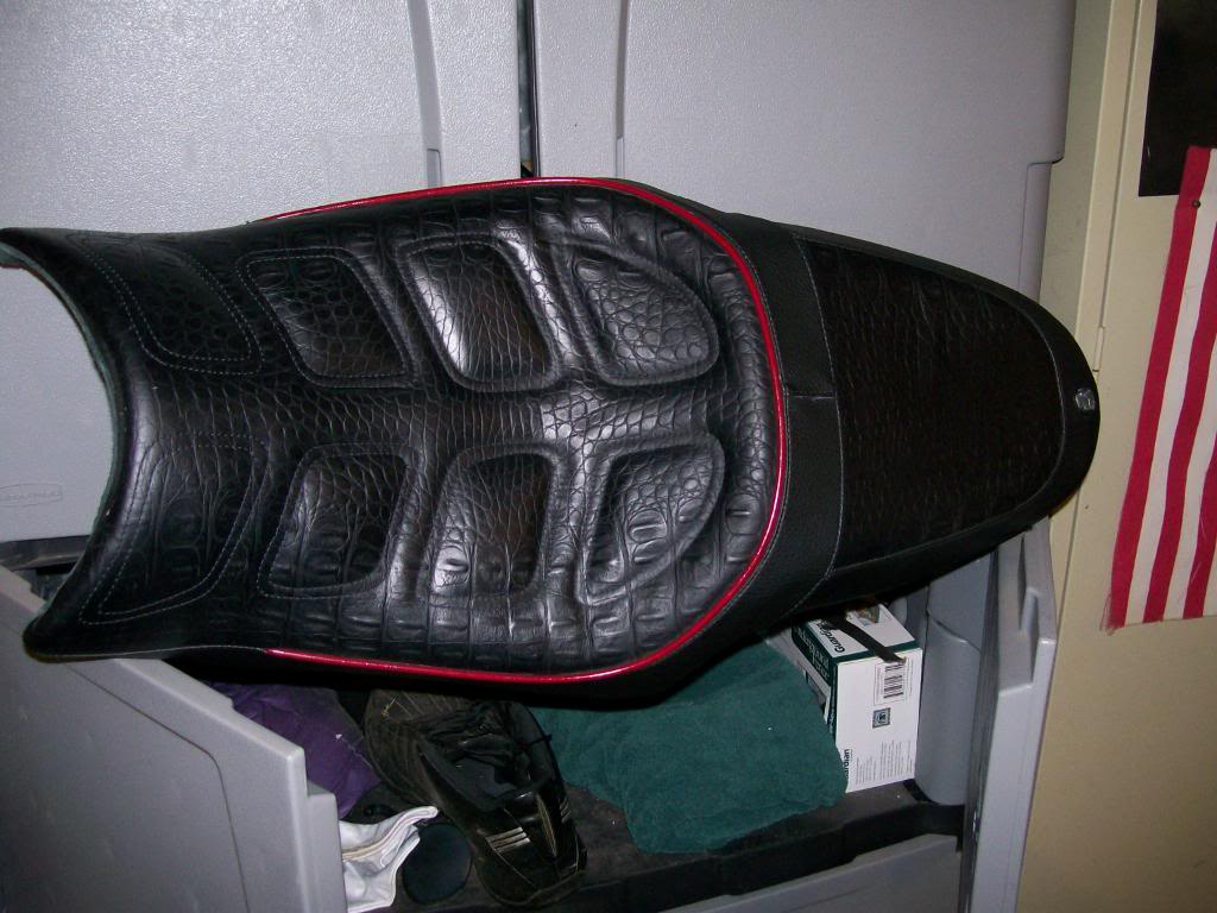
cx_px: 608
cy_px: 456
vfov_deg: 39.7
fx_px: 1266
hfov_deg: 51.4
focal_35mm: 36
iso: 140
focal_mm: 6
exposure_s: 1/64
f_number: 2.7
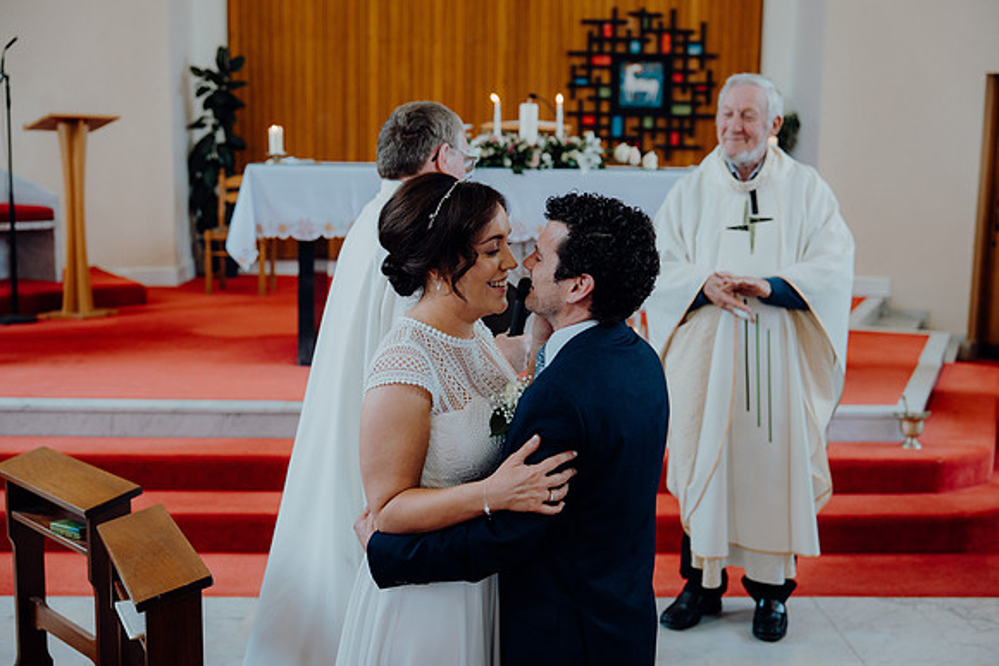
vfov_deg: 30.5
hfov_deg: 44.5
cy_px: 333
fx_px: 1221
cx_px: 500
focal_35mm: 44
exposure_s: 1/200
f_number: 2.8
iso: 500
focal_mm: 44
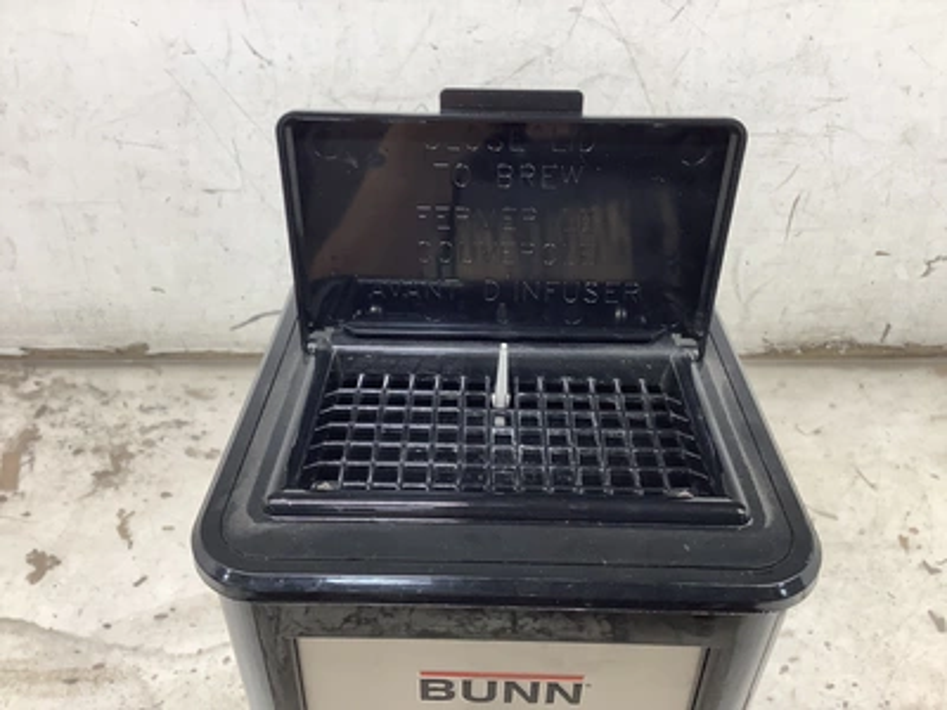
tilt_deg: -36.0
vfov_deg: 45.4
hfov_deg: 58.4
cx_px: 474
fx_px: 848
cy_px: 355
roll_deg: -0.6
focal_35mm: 31
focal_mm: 3.3
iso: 80
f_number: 2.4
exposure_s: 1/60
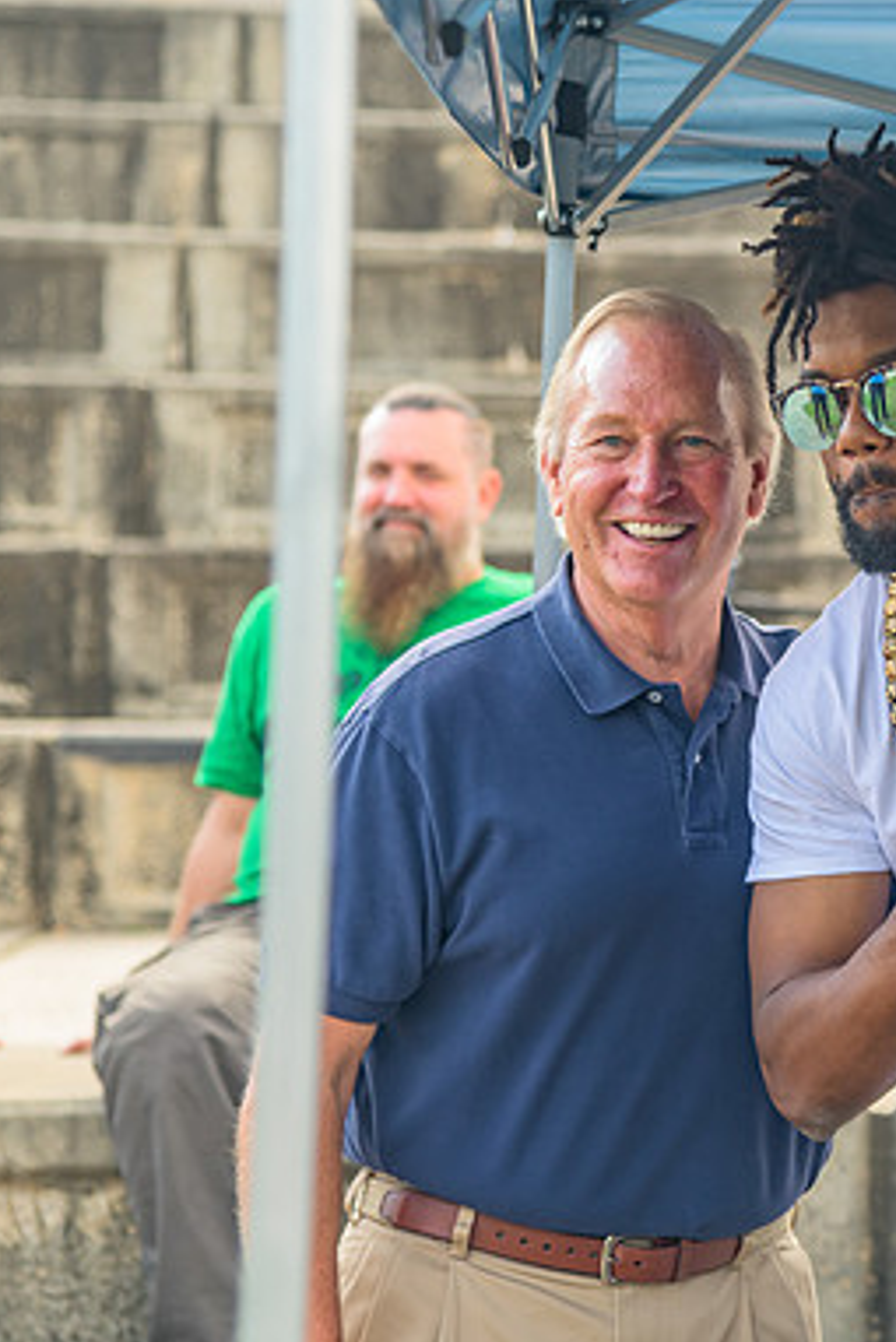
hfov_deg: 10.6
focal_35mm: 129
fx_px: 4811
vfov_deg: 15.9
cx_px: 773
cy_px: 676
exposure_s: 1/200
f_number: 4
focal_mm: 85
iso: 400
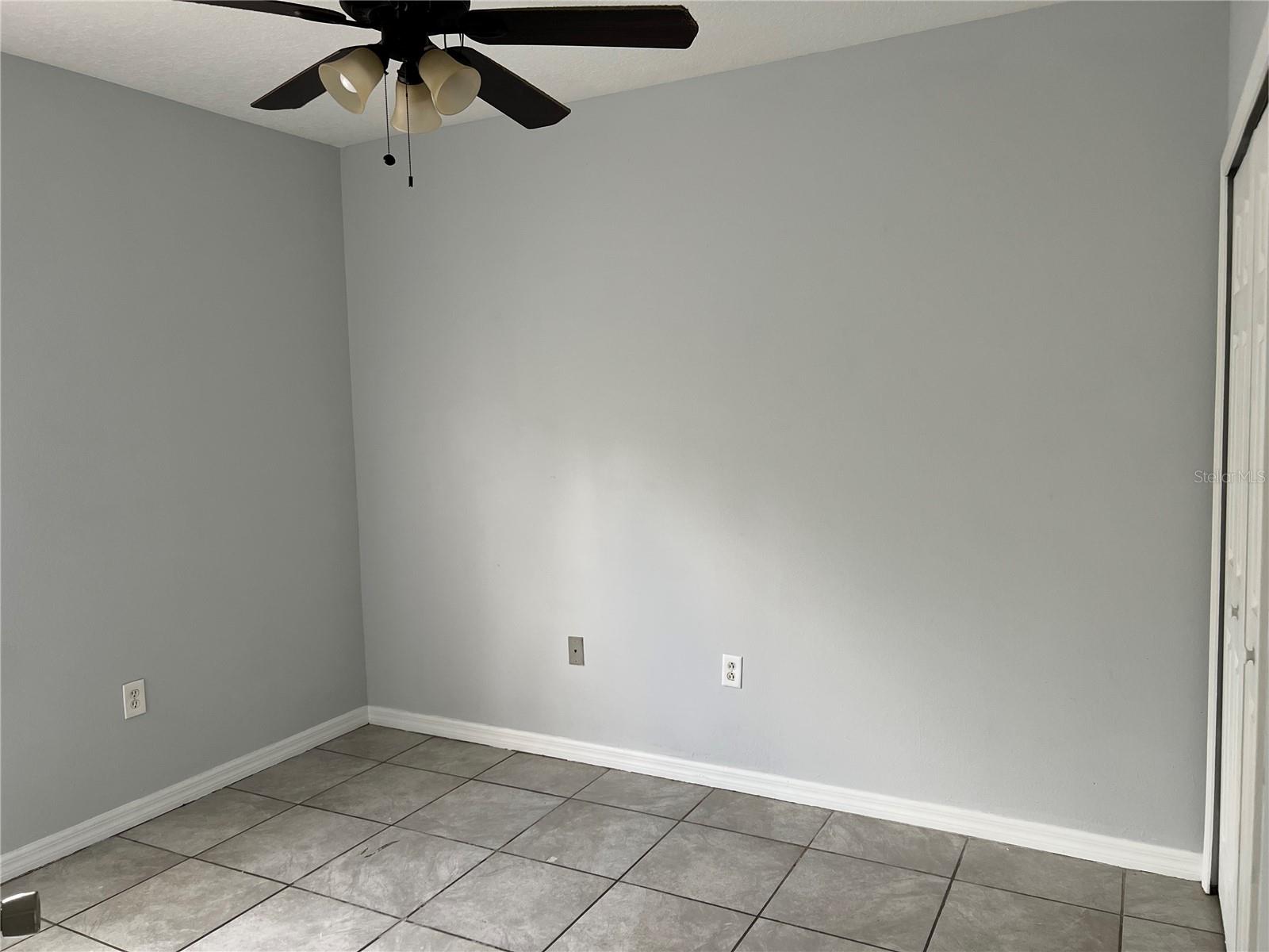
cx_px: 634
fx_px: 953
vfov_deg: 53.1
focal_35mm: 26
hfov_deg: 67.3
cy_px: 476
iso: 125
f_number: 1.5
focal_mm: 5.7
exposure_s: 1/121
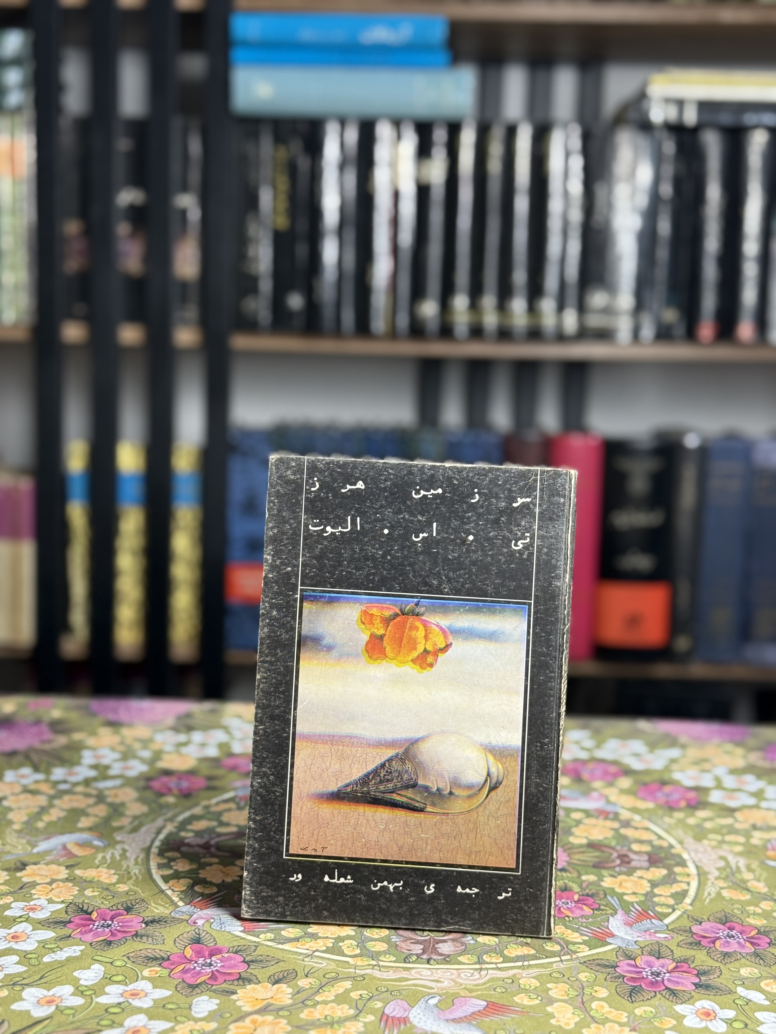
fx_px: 1435
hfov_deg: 30.3
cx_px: 388
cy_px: 517
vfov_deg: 39.7
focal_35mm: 48
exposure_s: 1/100
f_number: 1.78
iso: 160
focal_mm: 6.76
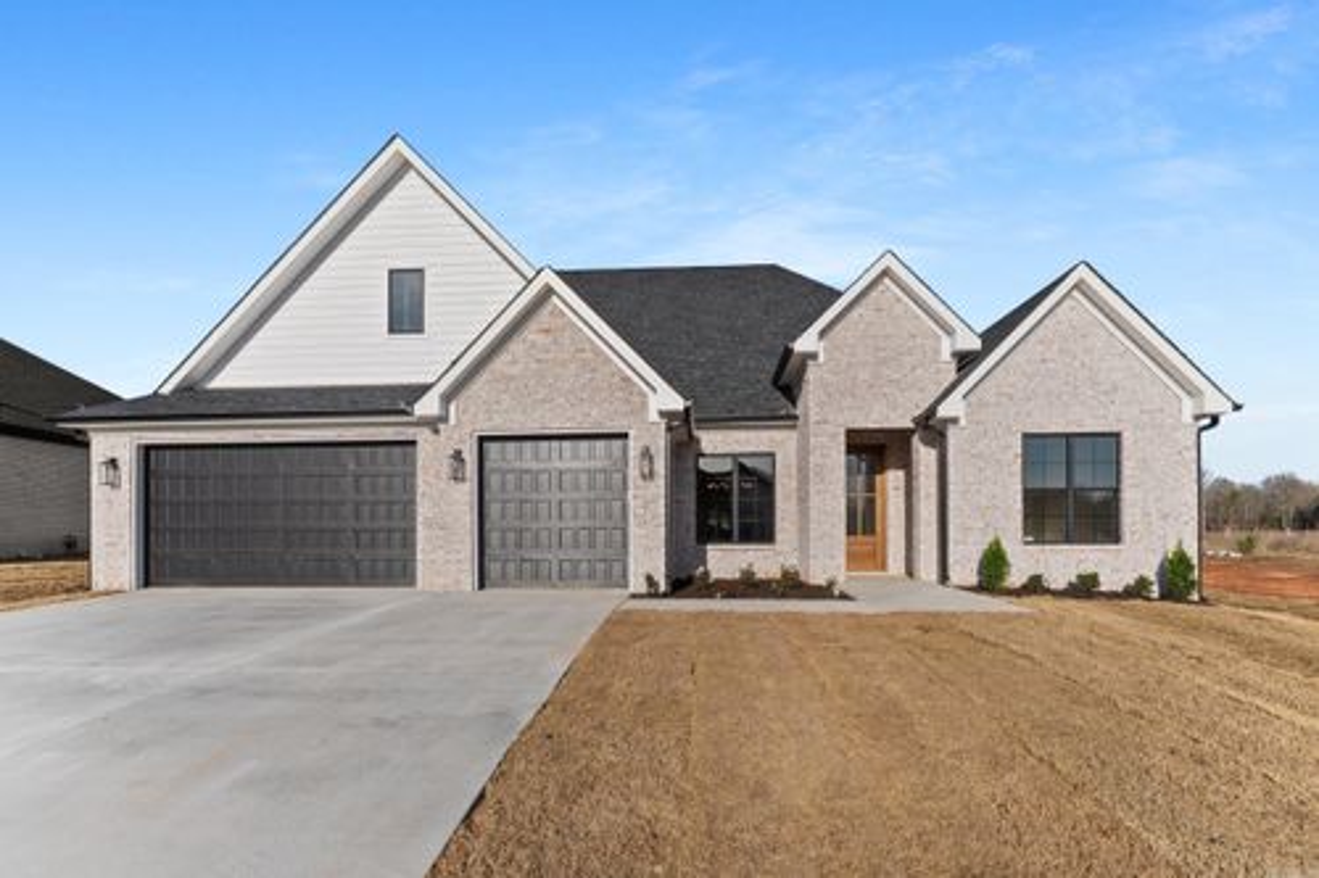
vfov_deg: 71.0
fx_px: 615
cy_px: 439
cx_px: 660
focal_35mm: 17
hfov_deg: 94.0
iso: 200
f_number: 9
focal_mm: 11.2
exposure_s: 1/250
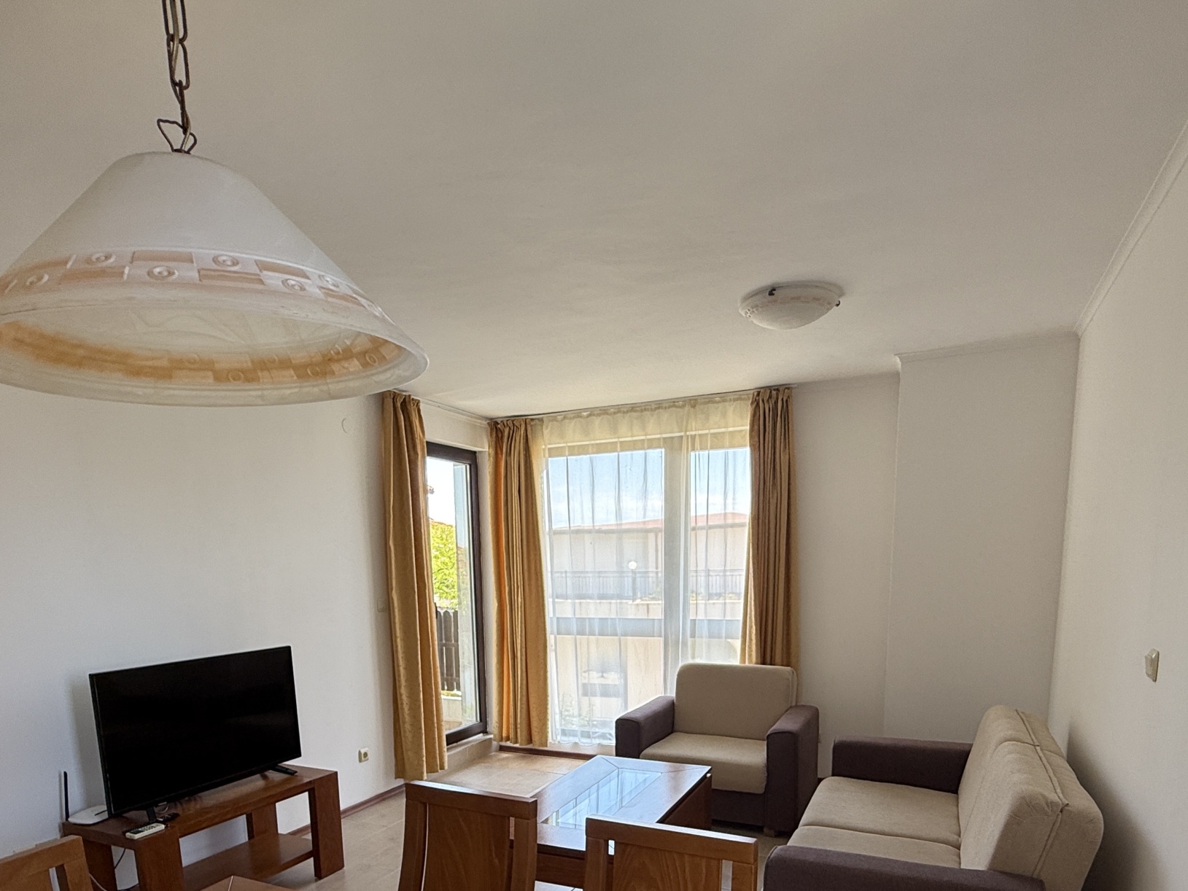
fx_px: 755
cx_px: 594
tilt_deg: -9.4
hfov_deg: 76.4
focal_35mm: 22
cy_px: 682
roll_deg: +0.7
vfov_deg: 57.6
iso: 50
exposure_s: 1/99
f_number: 2.2
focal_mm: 2.22
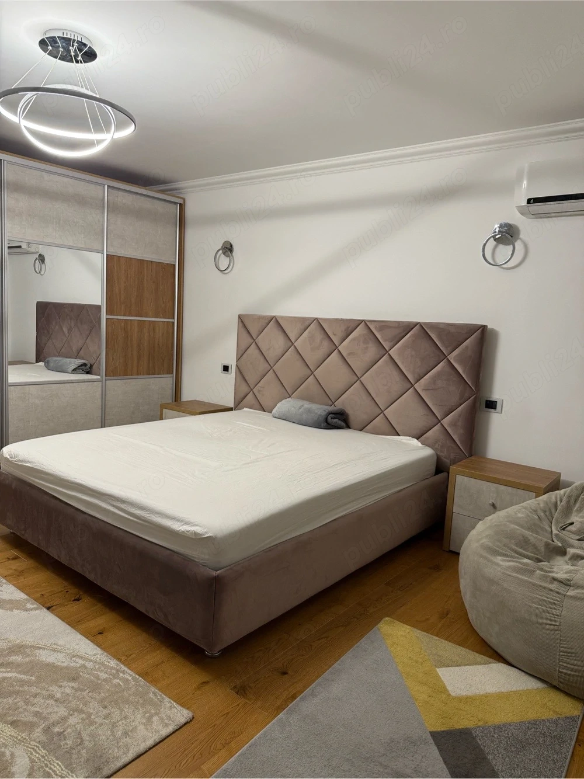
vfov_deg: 71.6
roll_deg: -3.6
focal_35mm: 24
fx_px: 540
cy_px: 390
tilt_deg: -7.0
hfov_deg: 56.8
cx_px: 292
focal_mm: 6.76
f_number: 1.78
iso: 125
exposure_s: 1/50
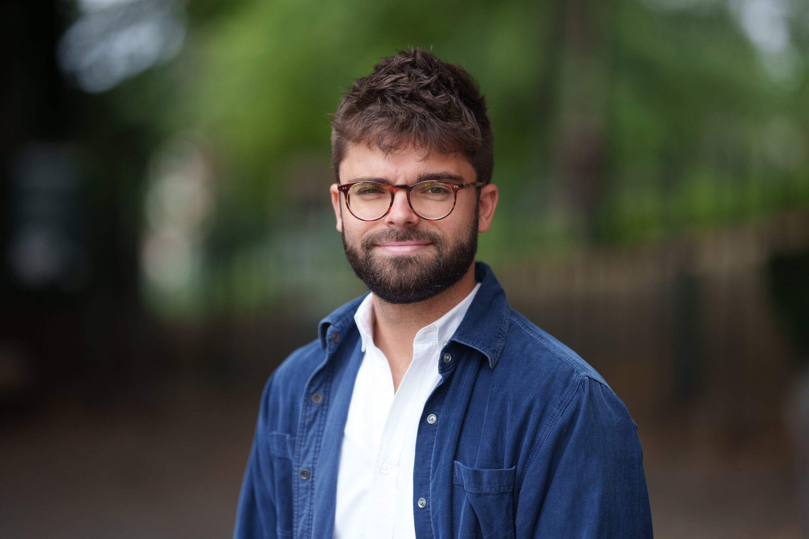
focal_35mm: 135
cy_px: 270
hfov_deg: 15.2
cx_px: 404
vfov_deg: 10.2
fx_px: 3034
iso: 200
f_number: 1.8
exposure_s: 1/800
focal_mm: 135
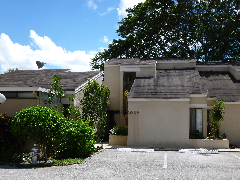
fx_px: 284
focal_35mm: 41
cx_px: 120
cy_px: 90
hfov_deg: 45.8
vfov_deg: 35.1
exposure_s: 1/640
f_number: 3.8
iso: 100
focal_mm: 7.4
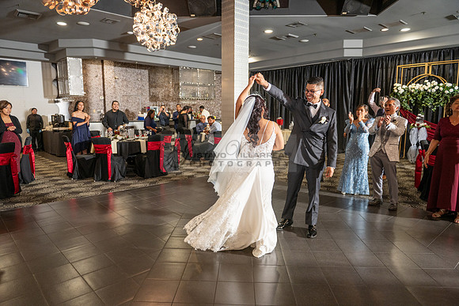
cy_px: 153
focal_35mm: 24
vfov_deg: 53.2
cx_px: 230
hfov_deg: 73.7
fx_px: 306
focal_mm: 24
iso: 800
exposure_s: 1/200
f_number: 3.2
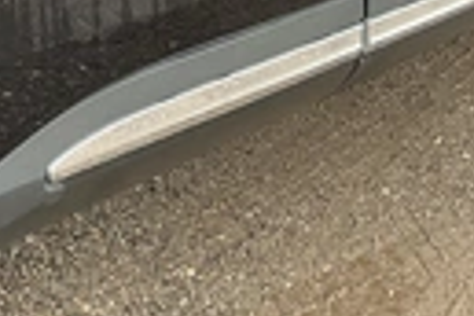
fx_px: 1185
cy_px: -162
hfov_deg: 21.3
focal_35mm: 90
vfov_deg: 14.2
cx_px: -73
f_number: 1.8
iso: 20
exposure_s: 1/122
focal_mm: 3
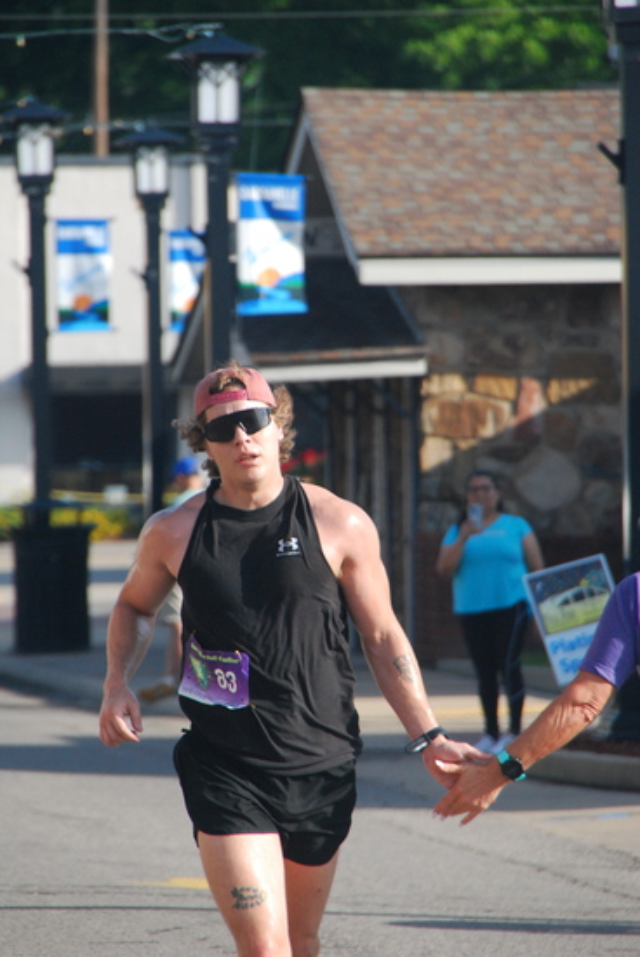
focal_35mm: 360
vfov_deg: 5.7
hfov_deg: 3.8
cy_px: 478
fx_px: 9575
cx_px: 320
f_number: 7.1
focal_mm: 240
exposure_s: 1/1000
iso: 800
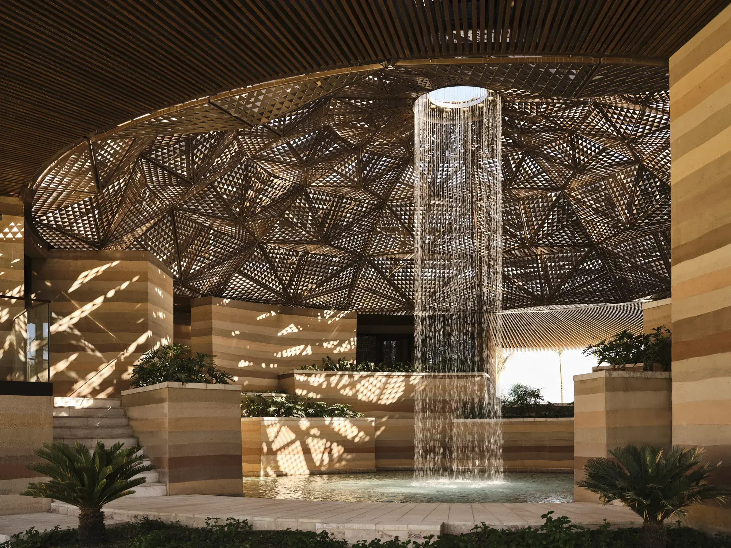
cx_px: 366
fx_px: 760
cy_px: 274
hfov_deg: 51.4
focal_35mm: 36
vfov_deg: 39.7
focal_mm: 45
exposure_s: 1/125
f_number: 5.6
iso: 400
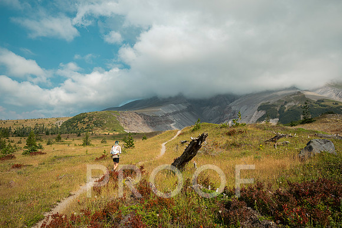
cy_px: 106
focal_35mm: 26
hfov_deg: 69.8
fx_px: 245
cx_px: 158
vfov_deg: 49.9
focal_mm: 24
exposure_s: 1/2000
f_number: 3.5
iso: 100
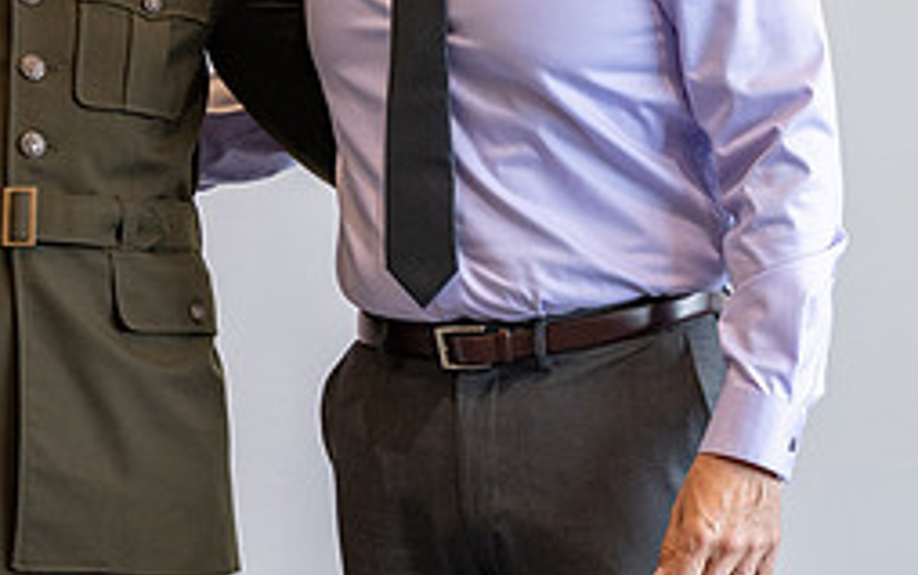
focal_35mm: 307
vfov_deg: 4.3
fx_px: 7684
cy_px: -36
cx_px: 264
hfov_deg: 6.8
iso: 500
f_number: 2.8
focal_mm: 115
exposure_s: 1/200
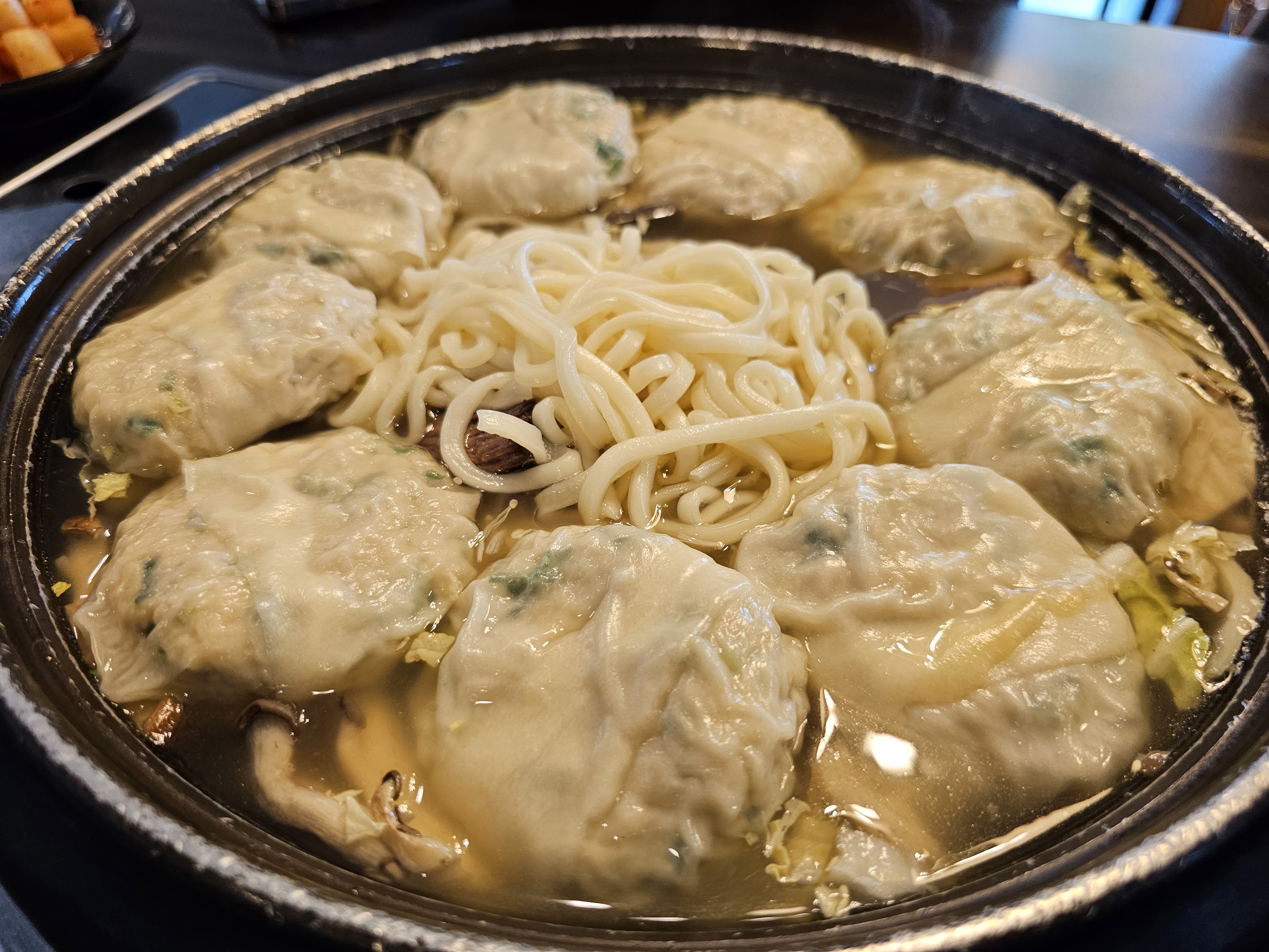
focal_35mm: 23
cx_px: 634
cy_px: 476
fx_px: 843
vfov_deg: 58.9
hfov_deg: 73.9
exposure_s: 1/120
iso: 320
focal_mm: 6.3
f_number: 1.7
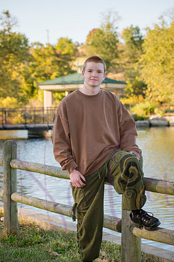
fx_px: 682
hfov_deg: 14.5
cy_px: 146
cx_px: 95
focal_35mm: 94
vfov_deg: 21.7
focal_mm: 80
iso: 400
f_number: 5
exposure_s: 1/640
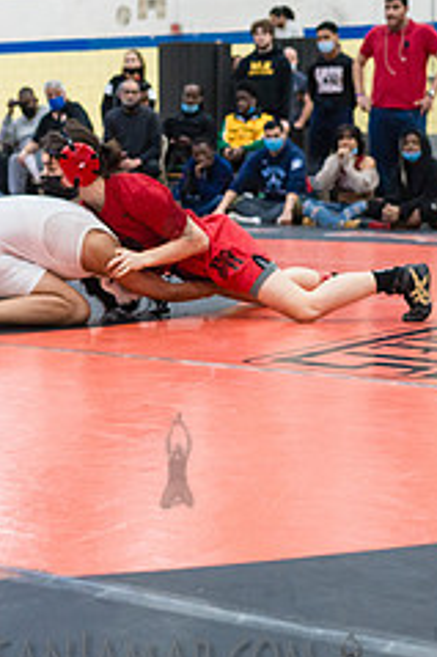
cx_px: 176
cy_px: 194
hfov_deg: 16.0
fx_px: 1550
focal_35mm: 85
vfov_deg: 23.8
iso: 4000
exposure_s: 1/400
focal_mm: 35
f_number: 3.5
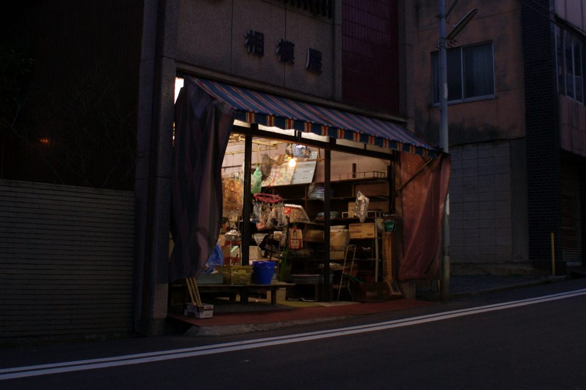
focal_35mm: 27
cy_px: 195
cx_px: 293
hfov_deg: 67.4
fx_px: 439
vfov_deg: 47.9
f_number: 3.5
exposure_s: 1/15
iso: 400
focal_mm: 18
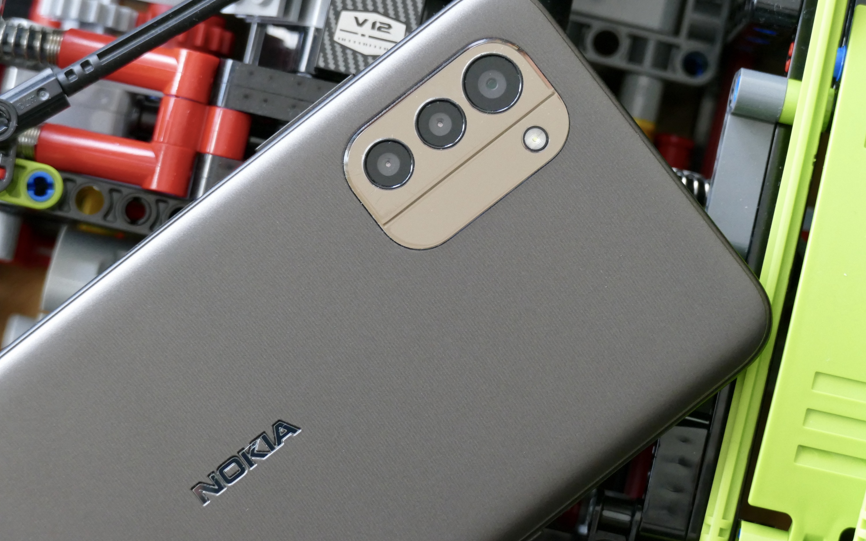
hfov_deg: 11.0
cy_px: 254
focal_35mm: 190
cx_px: 433
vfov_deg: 6.9
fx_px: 4485
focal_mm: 67.72
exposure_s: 1/80
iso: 1600
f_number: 4.5
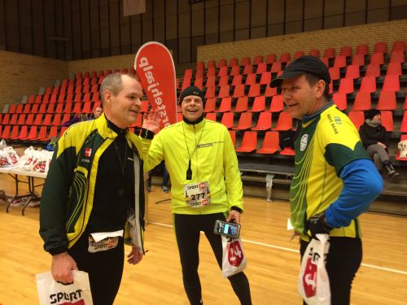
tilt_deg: -5.8
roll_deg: +3.0
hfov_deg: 61.7
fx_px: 341
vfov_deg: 48.2
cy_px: 152
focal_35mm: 29
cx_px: 204
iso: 200
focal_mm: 4.15
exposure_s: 1/33
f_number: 2.2
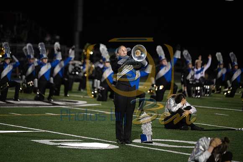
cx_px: 122
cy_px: 81
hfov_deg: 10.3
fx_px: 1350
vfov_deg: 6.9
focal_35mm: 200
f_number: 2.8
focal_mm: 200
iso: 5000
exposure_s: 1/1250
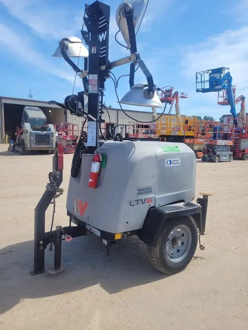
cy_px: 165
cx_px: 124
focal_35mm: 26
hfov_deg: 53.1
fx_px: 248
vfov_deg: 67.3
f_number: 1.8
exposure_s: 1/1910
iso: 40
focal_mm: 5.4
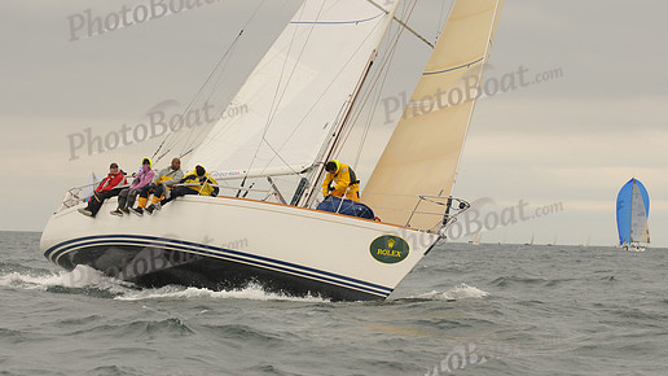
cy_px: 176
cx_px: 315
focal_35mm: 173
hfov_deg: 12.4
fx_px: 3064
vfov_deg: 7.0
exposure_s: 1/800
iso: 200
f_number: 4.5
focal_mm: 98
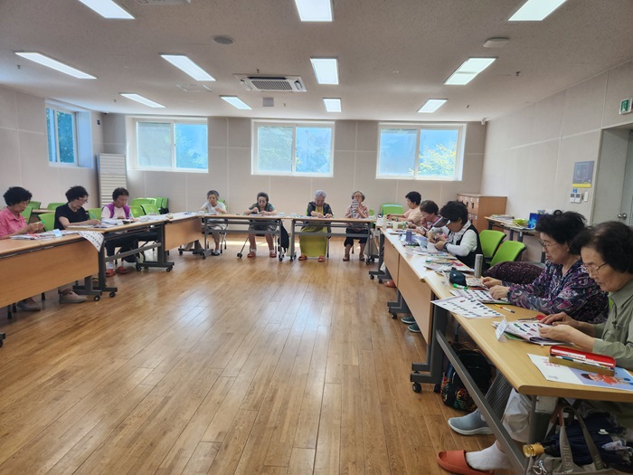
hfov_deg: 73.9
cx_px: 316
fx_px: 421
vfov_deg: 58.9
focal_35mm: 23
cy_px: 238
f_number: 1.8
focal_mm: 5.4
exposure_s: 1/180
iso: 80
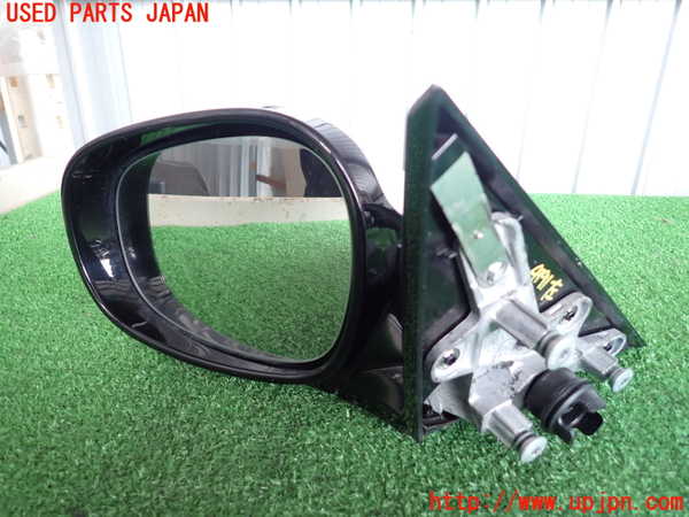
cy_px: 258
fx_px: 498
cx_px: 344
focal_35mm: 25
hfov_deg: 69.4
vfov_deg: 54.9
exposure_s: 1/60
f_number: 2
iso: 200
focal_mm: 4.5
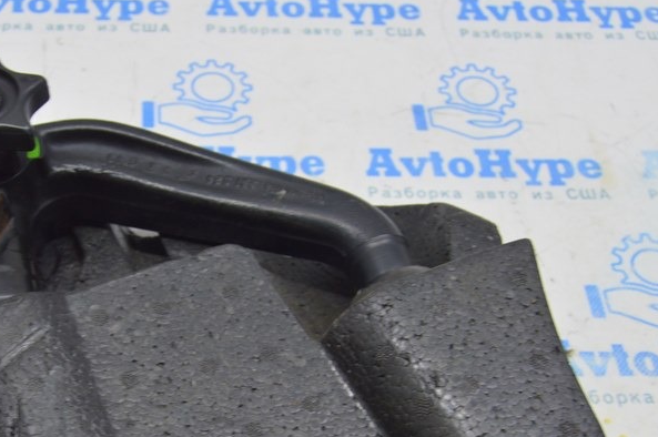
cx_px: 181
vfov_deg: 23.3
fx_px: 1041
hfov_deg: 34.5
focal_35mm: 57
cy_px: 357
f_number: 5.6
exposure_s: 1/20
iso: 400
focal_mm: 22
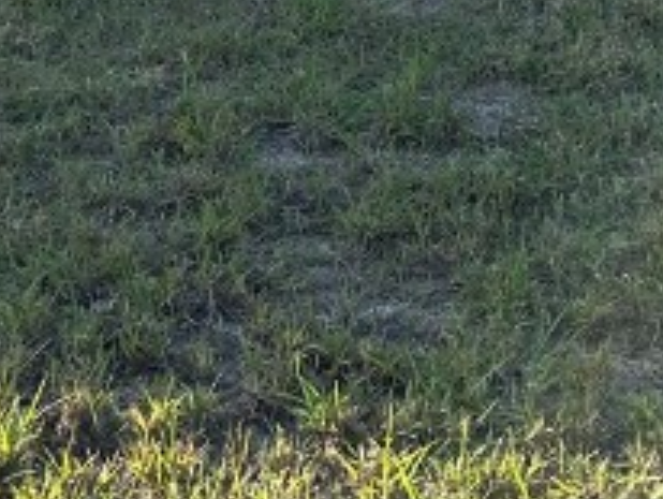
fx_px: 2474
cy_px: -560
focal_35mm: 129
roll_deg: +0.0
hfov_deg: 15.0
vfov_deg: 10.4
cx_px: 666
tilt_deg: +0.0
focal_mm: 5.1
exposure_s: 1/1279
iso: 50
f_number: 1.6
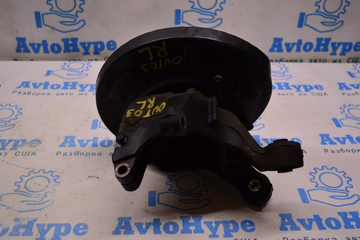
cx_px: 180
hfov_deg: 46.4
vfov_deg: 31.8
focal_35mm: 42
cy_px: 120
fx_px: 420
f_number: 4.2
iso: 1600
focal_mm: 28
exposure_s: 1/400
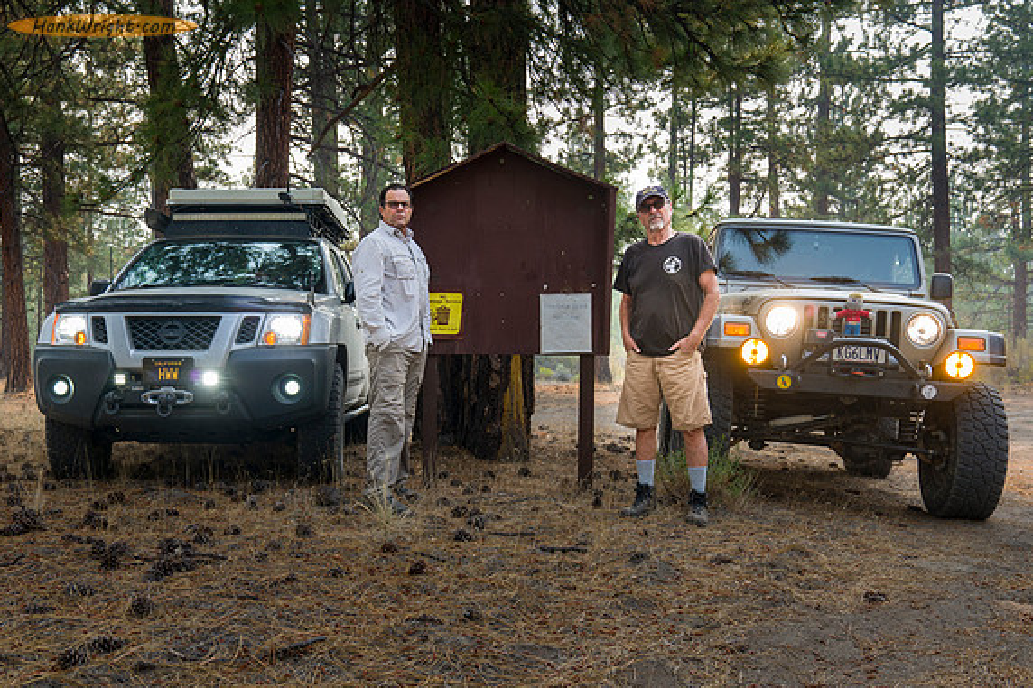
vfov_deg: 34.1
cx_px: 452
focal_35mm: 39
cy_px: 390
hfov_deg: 49.4
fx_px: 1119
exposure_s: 1/125
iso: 320
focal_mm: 28
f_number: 4.5
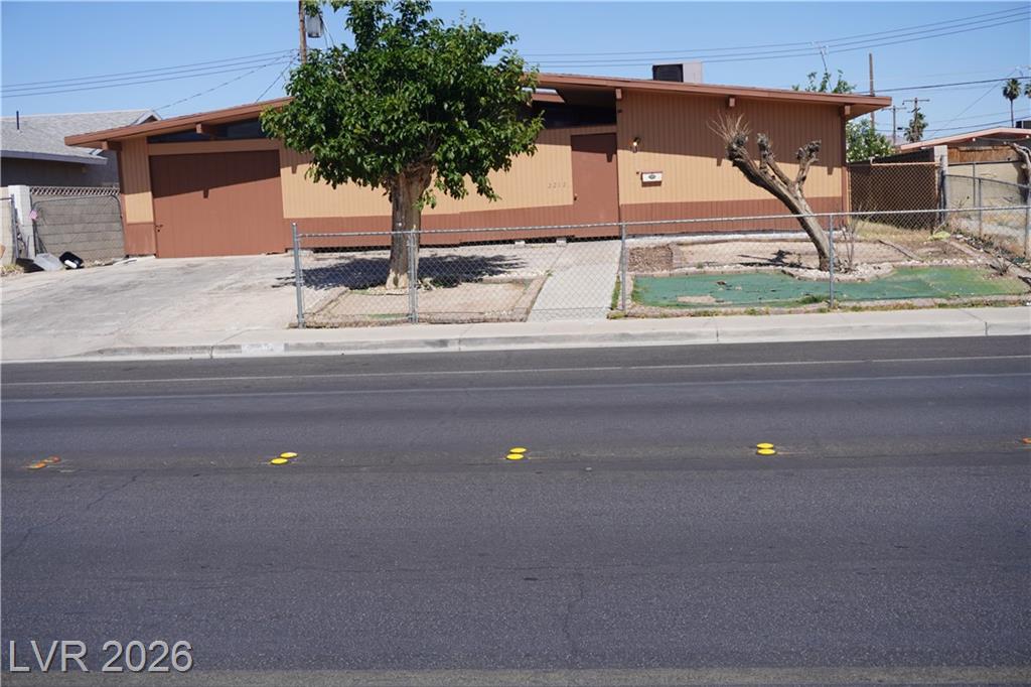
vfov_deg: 31.9
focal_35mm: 42
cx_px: 516
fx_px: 1202
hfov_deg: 46.4
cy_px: 344
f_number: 5.6
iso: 100
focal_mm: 28
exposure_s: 1/800
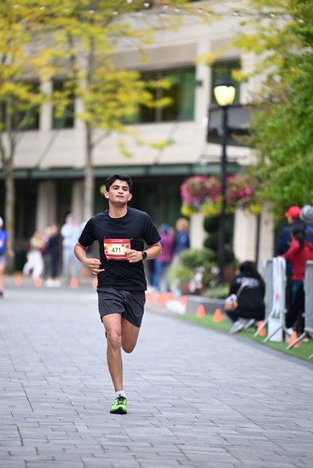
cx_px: 156
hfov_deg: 6.9
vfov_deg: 10.3
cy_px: 234
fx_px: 2606
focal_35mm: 200
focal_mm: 200
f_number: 2.8
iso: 1000
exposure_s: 1/1600
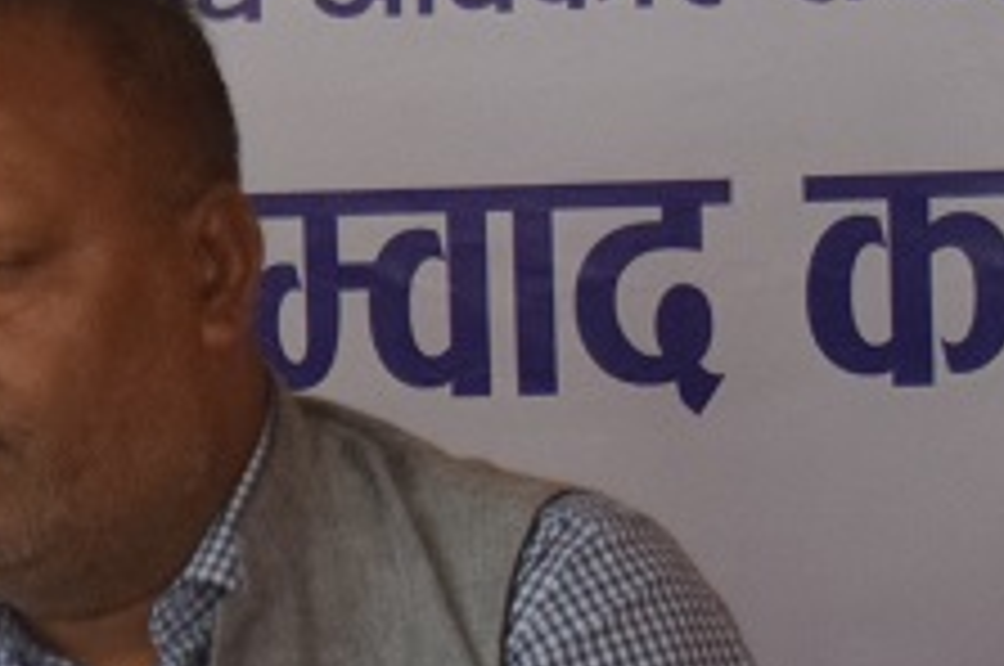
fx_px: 8633
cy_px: 898
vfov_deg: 4.4
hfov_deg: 6.6
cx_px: -482
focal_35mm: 310
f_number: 5
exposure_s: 1/60
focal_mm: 46
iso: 1100
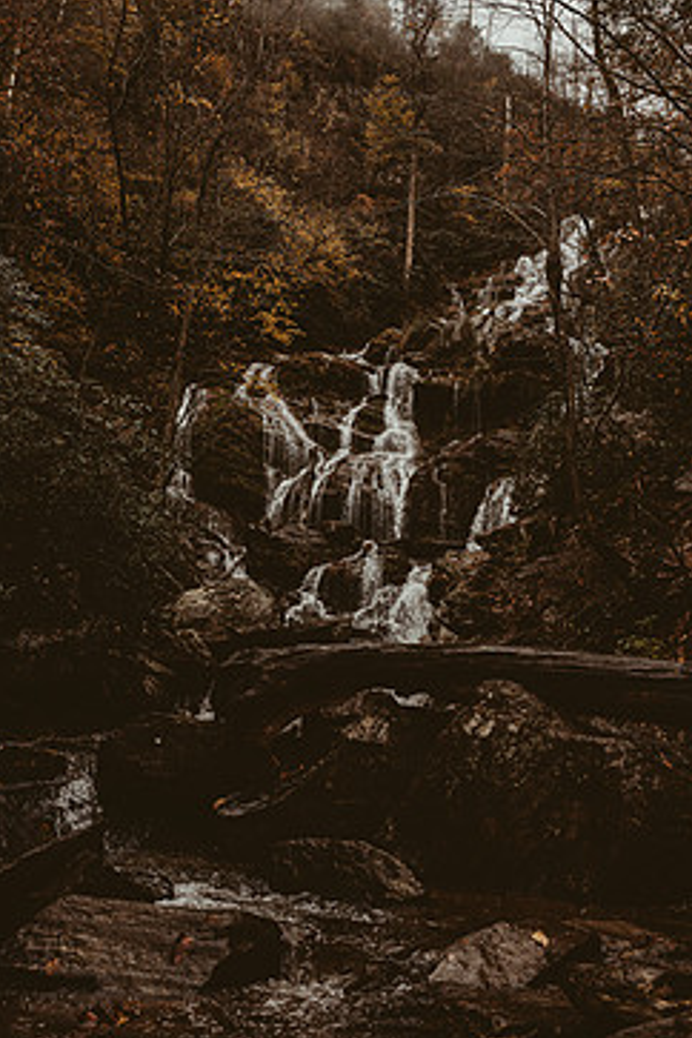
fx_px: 1038
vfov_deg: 52.7
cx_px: 372
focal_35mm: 36
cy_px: 409
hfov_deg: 36.9
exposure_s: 1/400
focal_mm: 29
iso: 800
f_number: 5.6
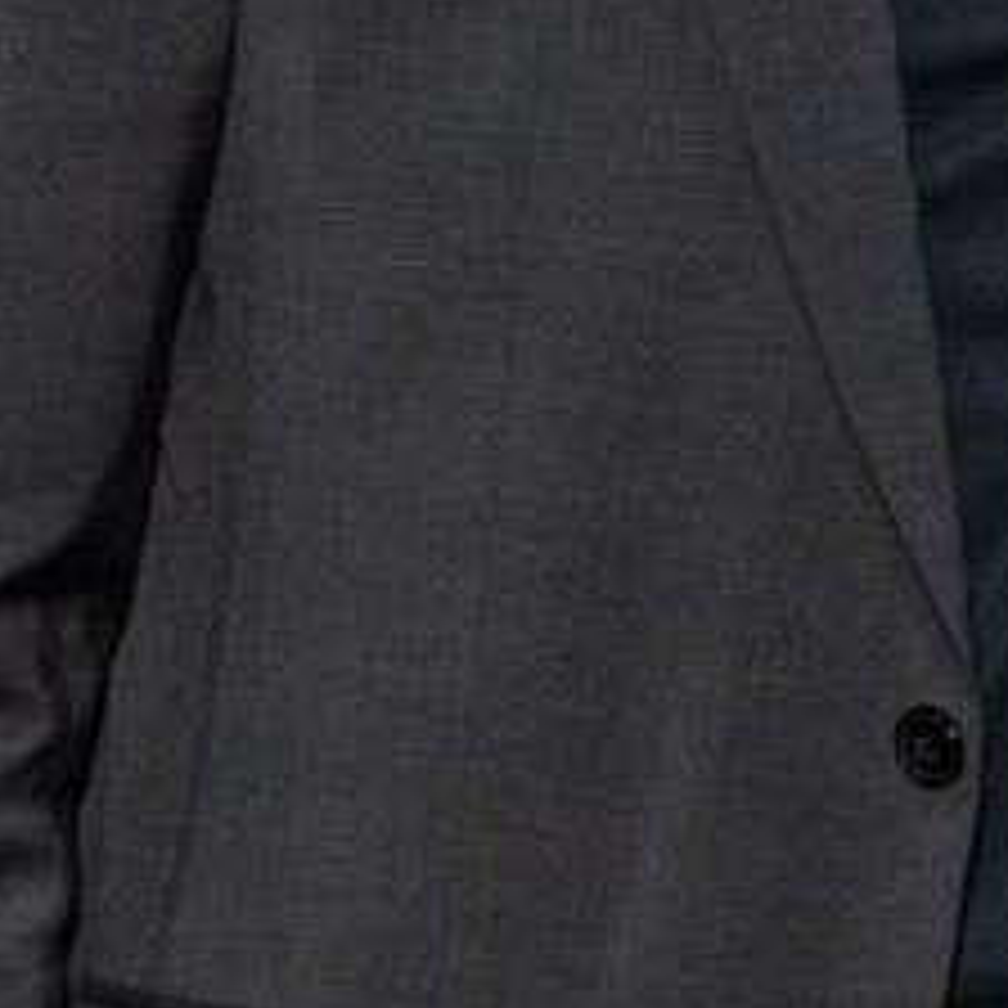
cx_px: 2295
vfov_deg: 9.8
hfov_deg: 9.7
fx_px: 5370
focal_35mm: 163
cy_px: -1115
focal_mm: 24
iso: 640
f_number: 5.6
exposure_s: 1/200
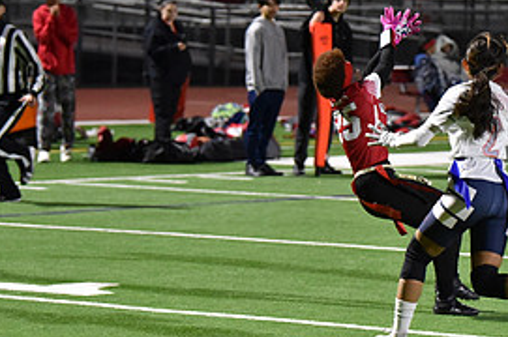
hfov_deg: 8.6
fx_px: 3383
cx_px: 429
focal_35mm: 240
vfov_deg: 5.7
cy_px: 85
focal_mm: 112
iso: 6400
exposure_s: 1/640
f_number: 2.8
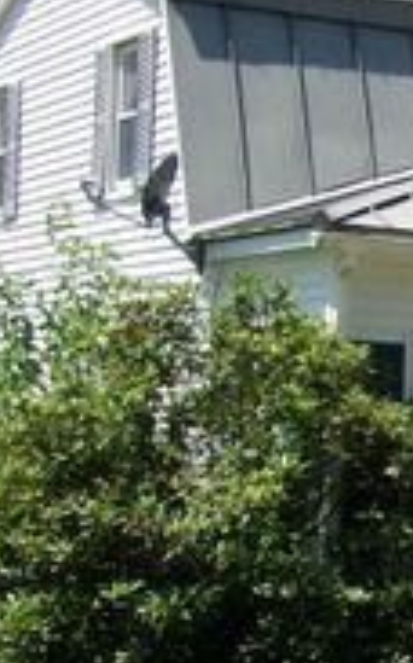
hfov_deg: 8.9
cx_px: 725
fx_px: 2563
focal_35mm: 142
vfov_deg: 14.7
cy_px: 429
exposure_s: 1/340
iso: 200
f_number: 8.93
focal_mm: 8.7
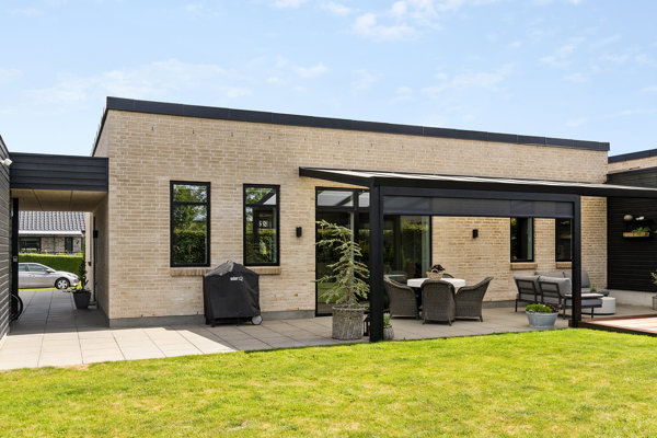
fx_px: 575
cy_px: 219
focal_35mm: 32
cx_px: 328
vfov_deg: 41.7
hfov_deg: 59.5
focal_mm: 21
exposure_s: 1/250
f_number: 8
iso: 200
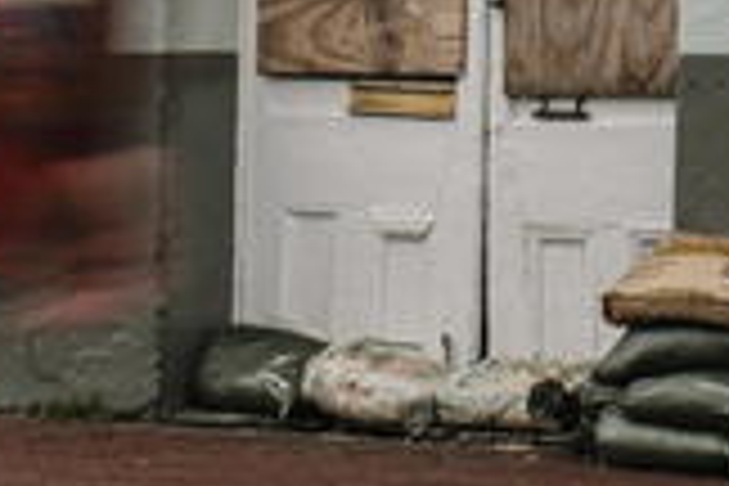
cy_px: -367
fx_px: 3948
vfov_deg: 6.9
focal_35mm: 195
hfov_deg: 10.3
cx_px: 932
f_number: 8
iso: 400
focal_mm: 30.2
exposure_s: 1/8
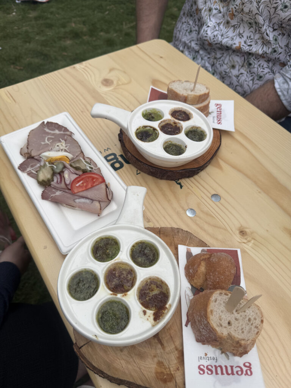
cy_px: 194
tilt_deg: -54.7
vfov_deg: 71.6
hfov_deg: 56.8
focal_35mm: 24
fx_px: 269
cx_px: 146
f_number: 1.78
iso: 80
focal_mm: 6.76
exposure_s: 1/3597
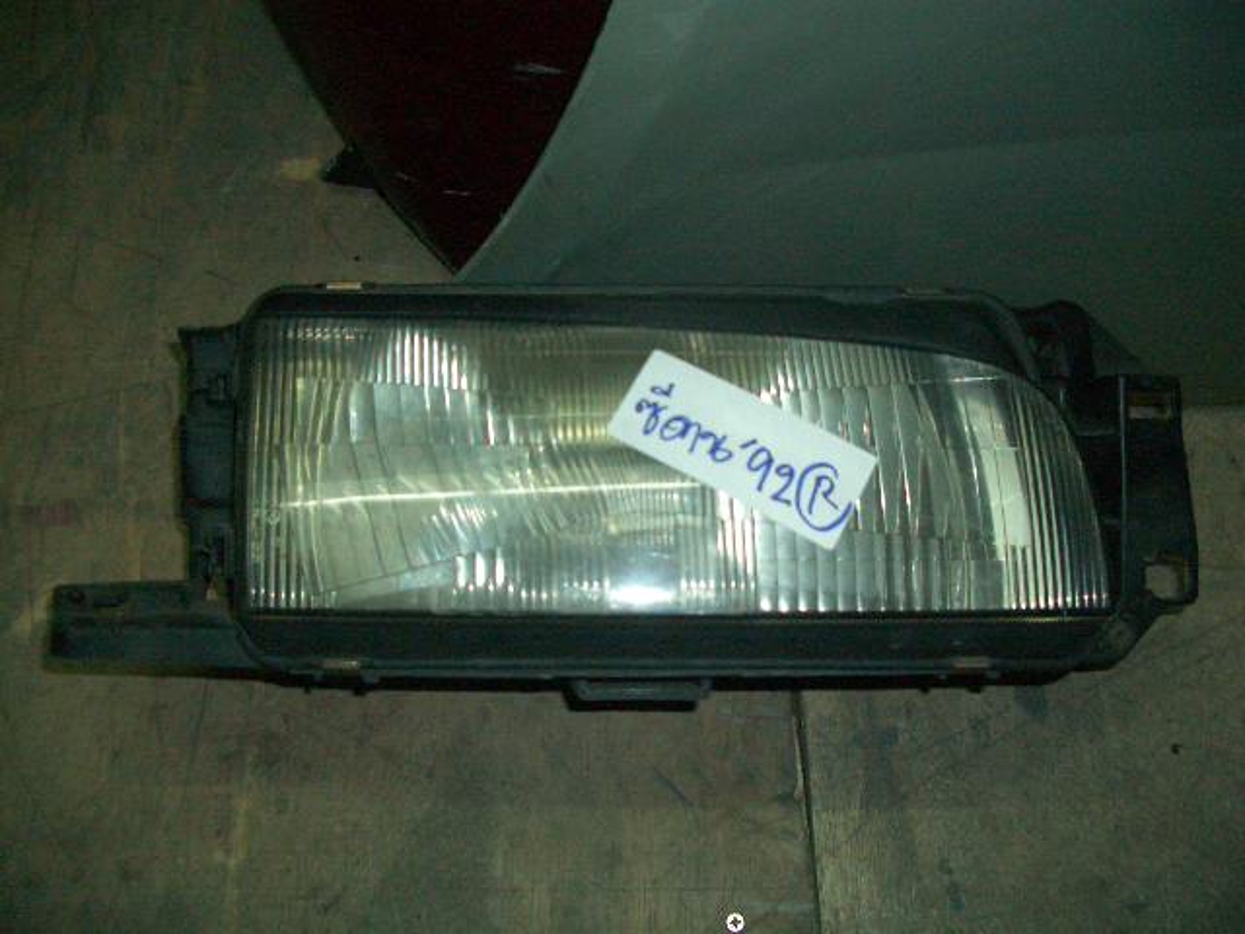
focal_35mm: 35
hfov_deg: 52.6
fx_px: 1259
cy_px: 467
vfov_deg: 40.7
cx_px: 622
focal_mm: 5.8
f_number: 2.6
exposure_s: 1/60
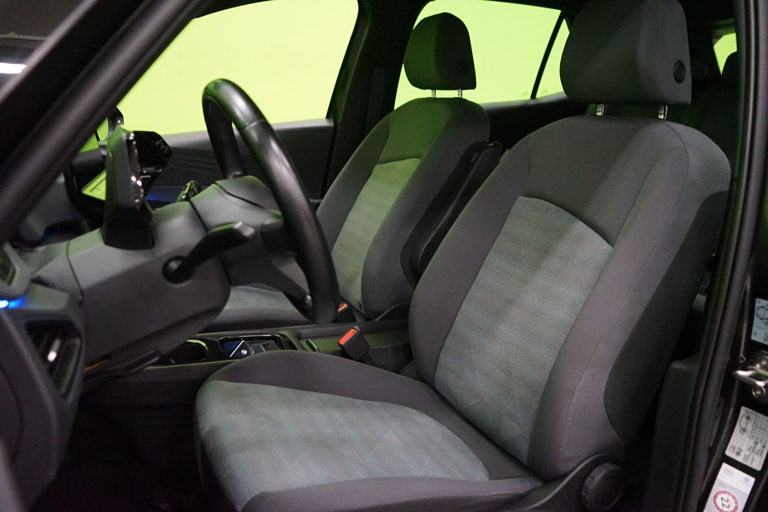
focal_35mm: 28
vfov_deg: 46.4
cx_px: 384
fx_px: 597
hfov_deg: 65.5
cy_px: 256
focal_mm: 28
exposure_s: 1/50
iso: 6400
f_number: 3.5
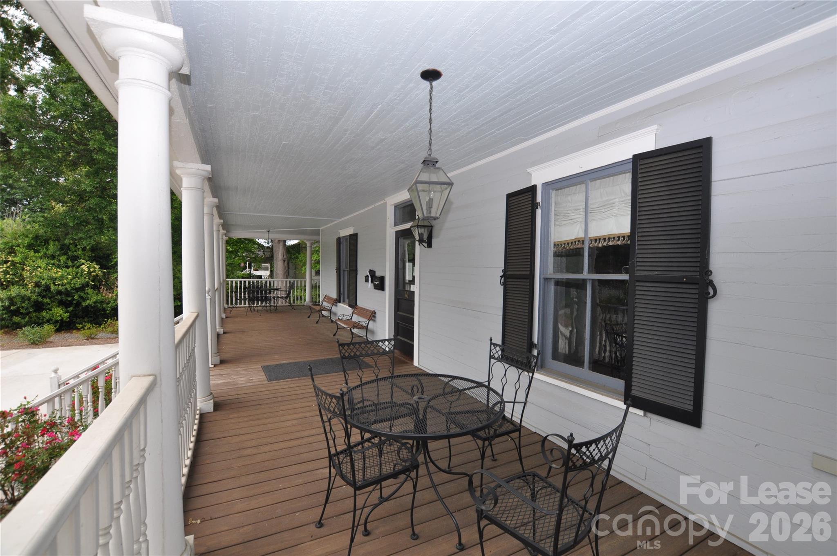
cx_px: 418
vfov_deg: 77.2
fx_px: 348
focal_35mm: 15
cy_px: 278
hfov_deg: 100.5
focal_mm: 10
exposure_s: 1/180
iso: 400
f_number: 6.7
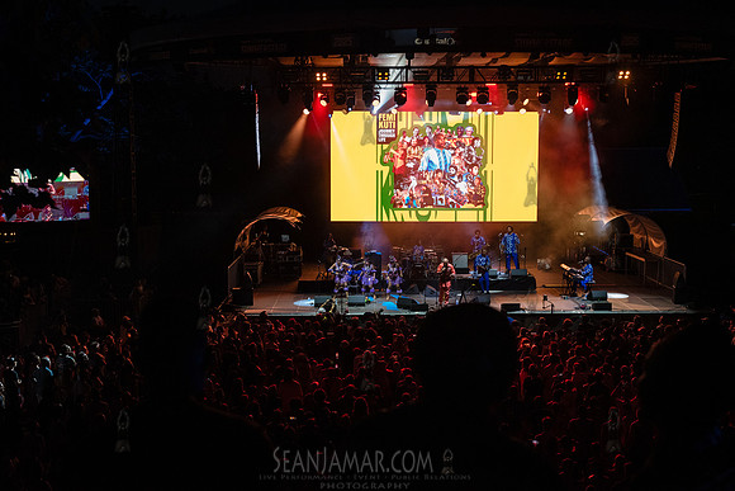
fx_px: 980
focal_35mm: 48
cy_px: 246
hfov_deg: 41.1
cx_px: 368
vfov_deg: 28.1
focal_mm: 48
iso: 4000
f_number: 4
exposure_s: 1/500
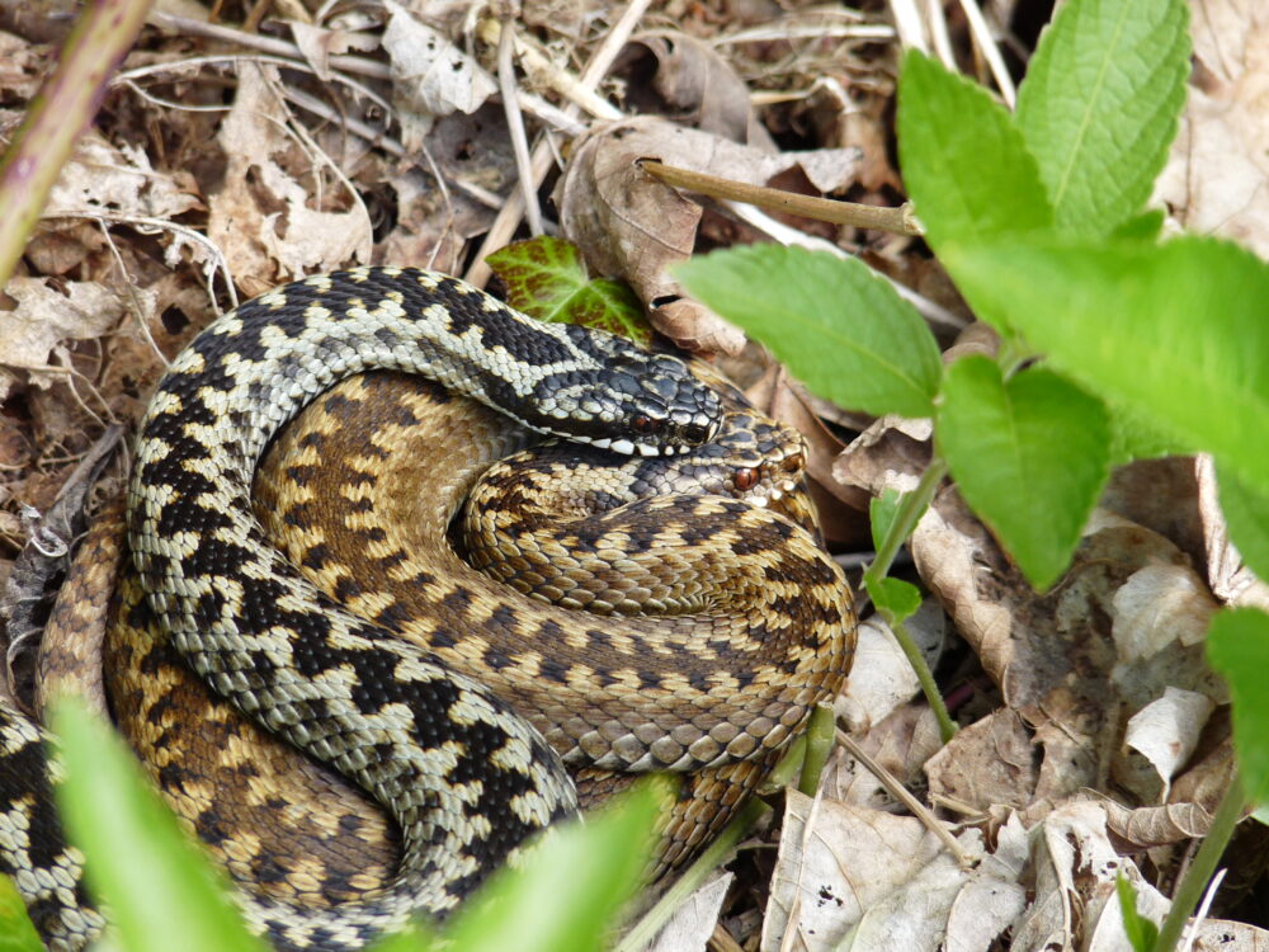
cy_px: 476
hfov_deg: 5.1
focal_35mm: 392
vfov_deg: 3.8
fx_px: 14370
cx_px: 634
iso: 100
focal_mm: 69.7
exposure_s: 1/100
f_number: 3.7
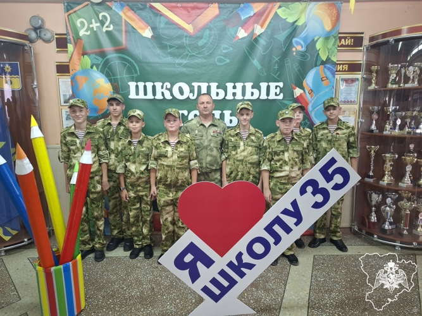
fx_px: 280
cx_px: 211
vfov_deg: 58.9
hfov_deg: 73.9
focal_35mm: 23
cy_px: 158
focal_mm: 5.54
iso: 250
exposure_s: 1/33
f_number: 1.8
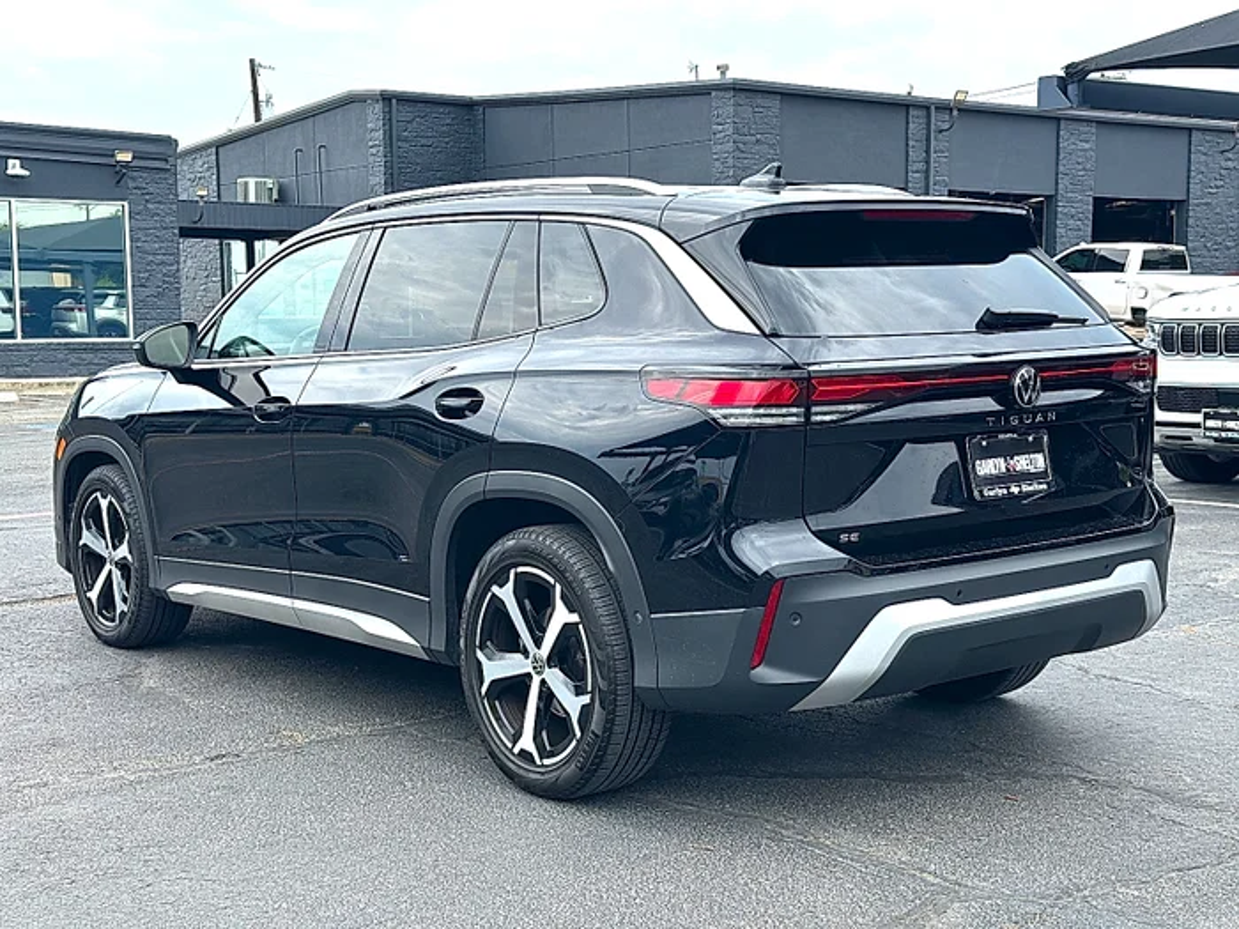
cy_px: 464
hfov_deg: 39.7
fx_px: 1718
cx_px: 620
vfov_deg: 30.3
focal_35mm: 48
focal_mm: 6.86
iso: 64
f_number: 1.78
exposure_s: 1/1497
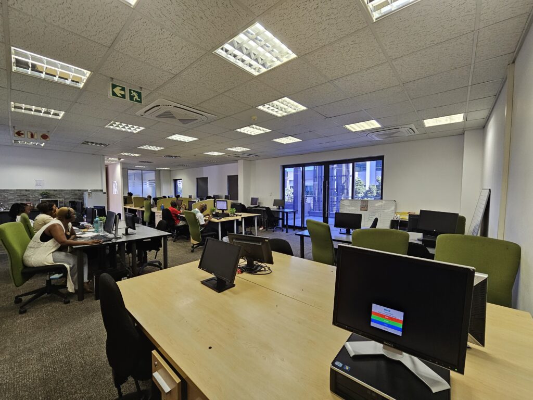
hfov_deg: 106.2
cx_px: 266
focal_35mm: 13
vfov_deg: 89.9
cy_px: 200
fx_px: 200
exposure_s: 1/50
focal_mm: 2.2
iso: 160
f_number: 2.2
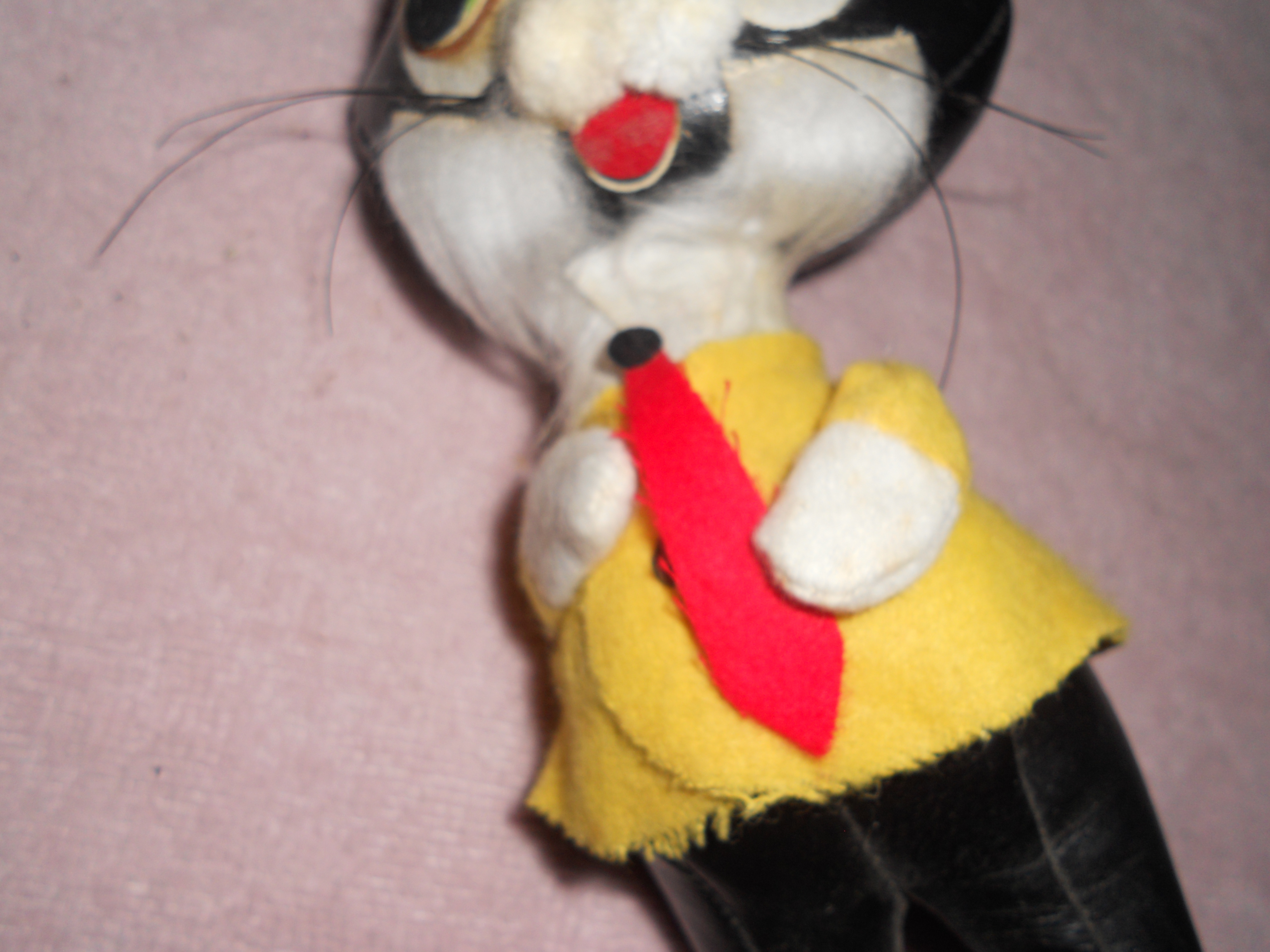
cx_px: 635
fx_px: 1174
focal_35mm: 32
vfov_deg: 44.2
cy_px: 476
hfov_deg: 56.8
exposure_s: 1/25
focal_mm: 5.8
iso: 80
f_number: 8.8
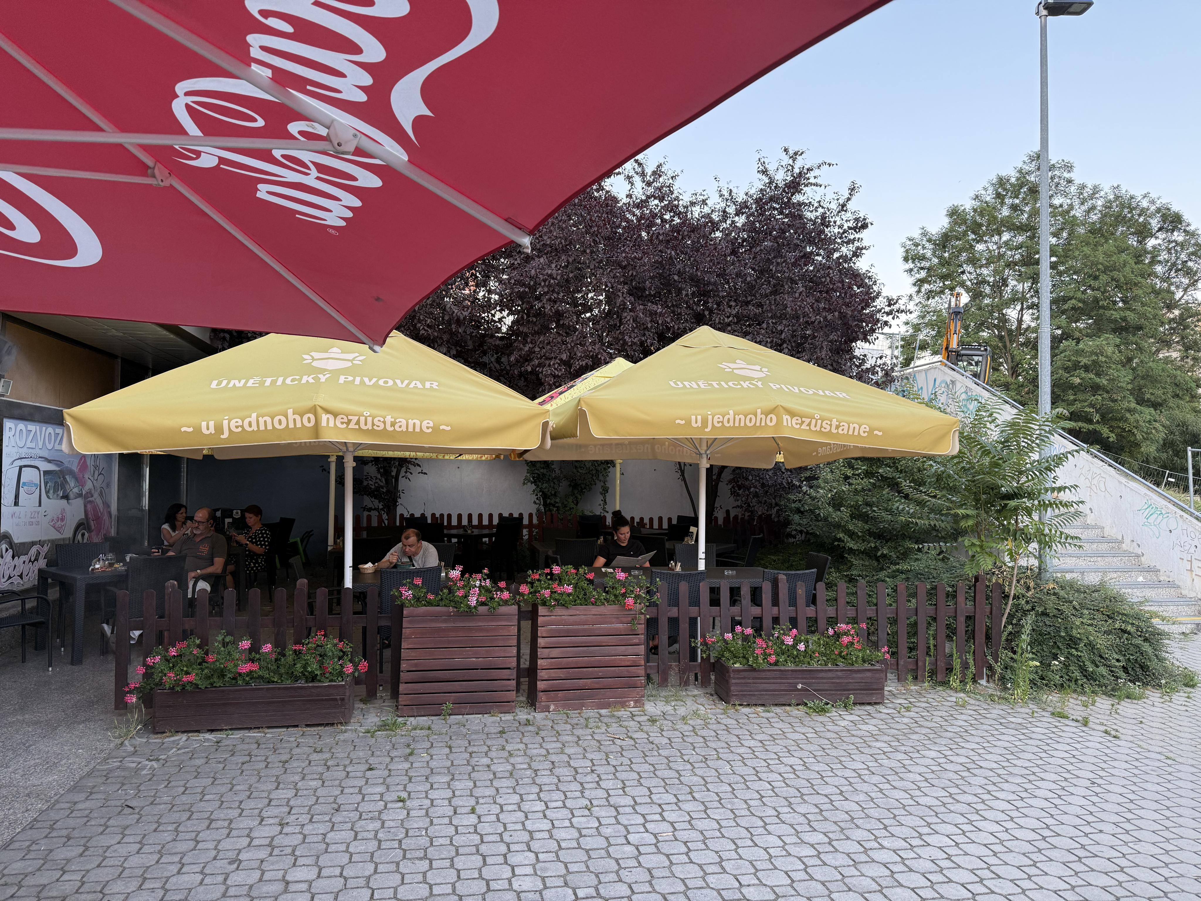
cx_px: 600
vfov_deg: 56.8
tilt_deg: +1.5
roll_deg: -1.0
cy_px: 450
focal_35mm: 24
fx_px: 833
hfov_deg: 71.6
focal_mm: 6.76
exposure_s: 1/50
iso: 100
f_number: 1.78
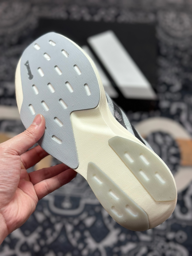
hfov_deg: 30.3
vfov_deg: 39.7
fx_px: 355
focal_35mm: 48
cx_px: 96
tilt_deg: -57.7
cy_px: 128
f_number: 1.78
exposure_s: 1/1339
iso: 80
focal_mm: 6.86
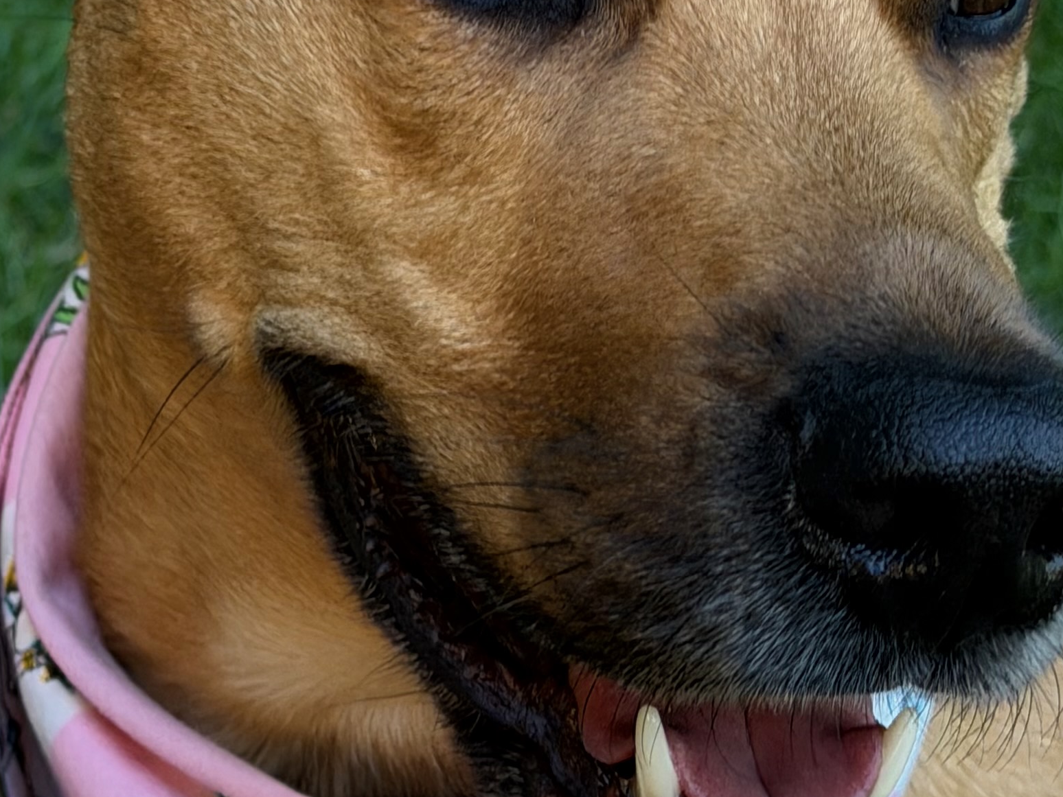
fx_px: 3839
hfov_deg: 15.7
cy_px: -149
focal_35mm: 125
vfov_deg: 11.6
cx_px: 273
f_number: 1.78
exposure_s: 1/121
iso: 100
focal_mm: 6.76
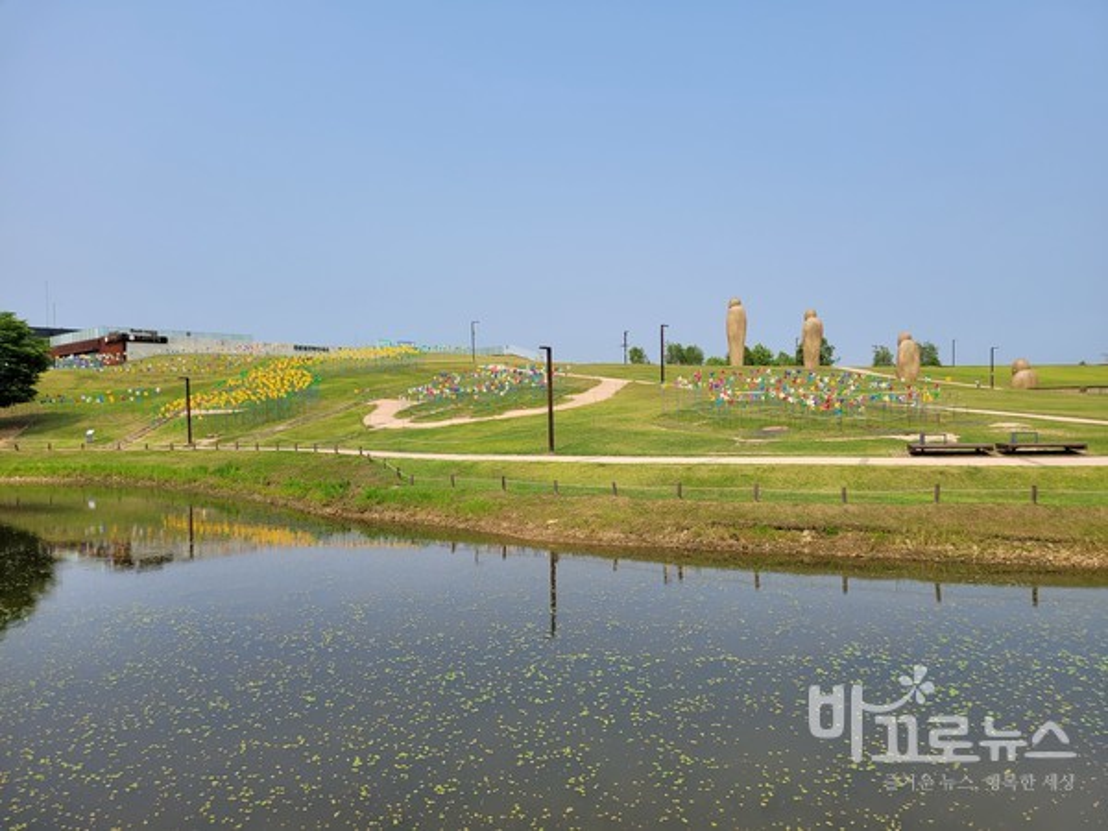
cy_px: 416
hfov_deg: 67.3
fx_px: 832
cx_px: 554
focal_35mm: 26
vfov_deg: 53.1
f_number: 1.8
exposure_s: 1/2782
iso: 40
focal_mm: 5.4
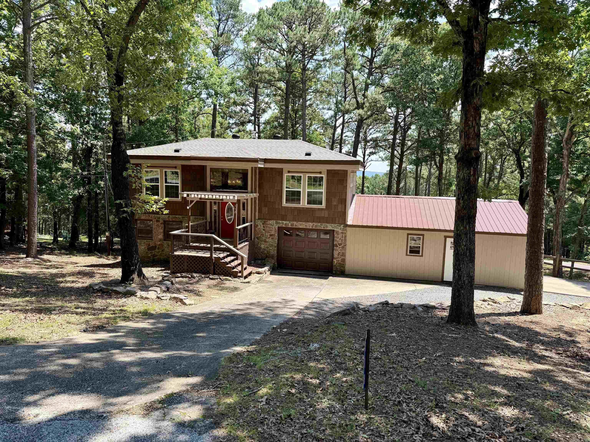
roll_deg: -1.8
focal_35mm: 24
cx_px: 295
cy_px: 221
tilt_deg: -7.4
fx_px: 409
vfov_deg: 56.8
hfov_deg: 71.6
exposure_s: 1/1091
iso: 80
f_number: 1.78
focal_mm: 6.76
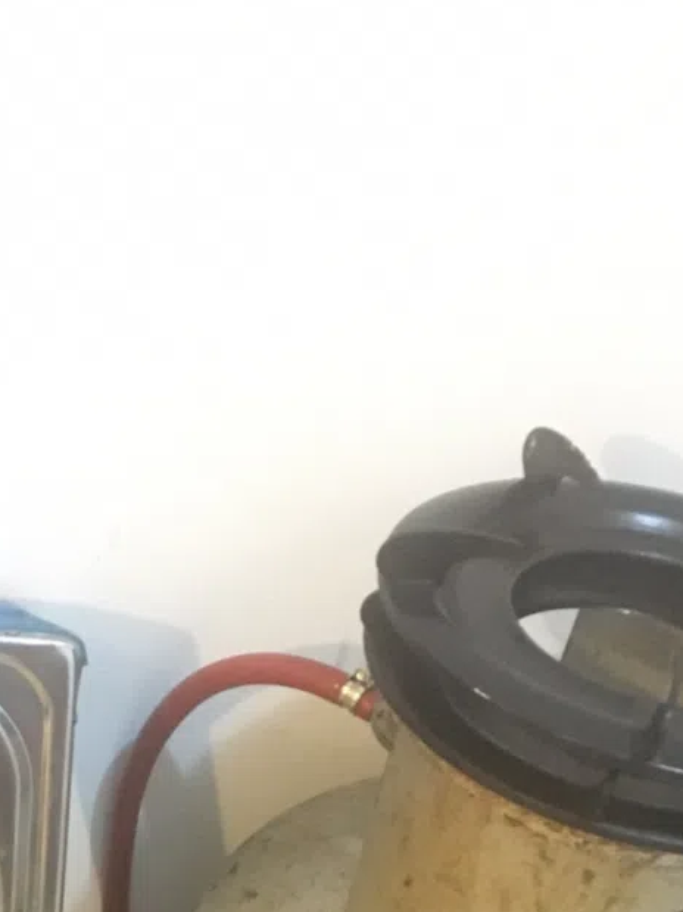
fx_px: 1684
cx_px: -15
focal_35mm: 64
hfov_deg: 22.0
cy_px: 966
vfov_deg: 28.0
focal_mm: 4.15
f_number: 2.2
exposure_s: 1/17
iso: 800
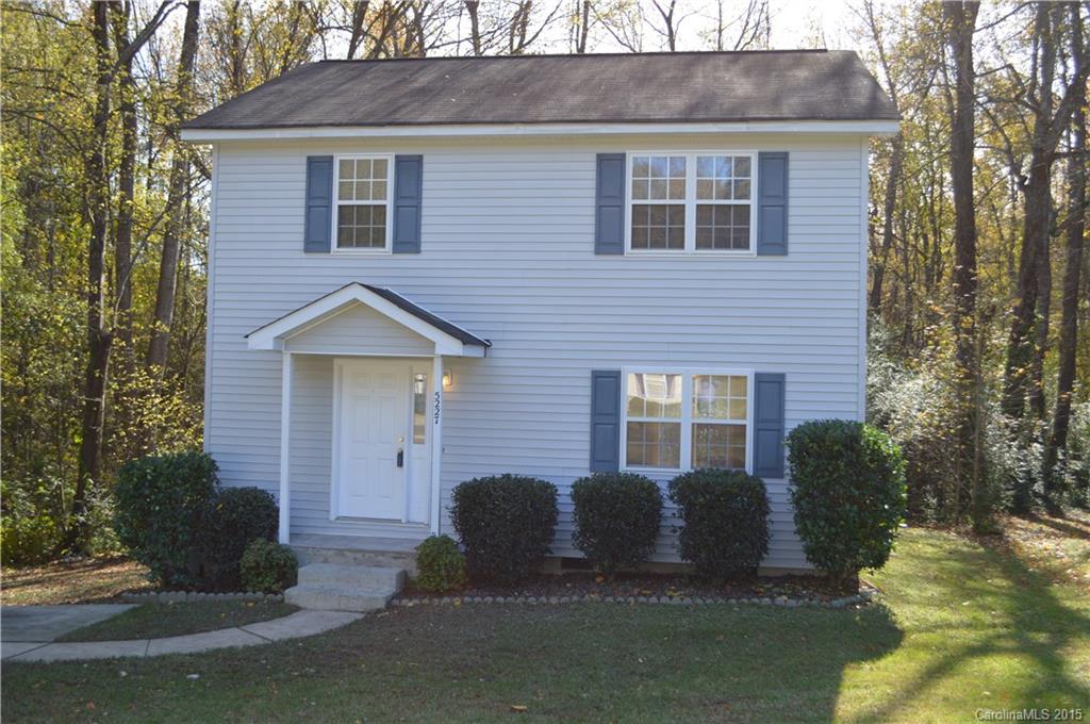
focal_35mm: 33
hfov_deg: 57.3
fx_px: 998
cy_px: 362
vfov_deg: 39.9
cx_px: 545
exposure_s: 1/160
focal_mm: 22
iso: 100
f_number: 4
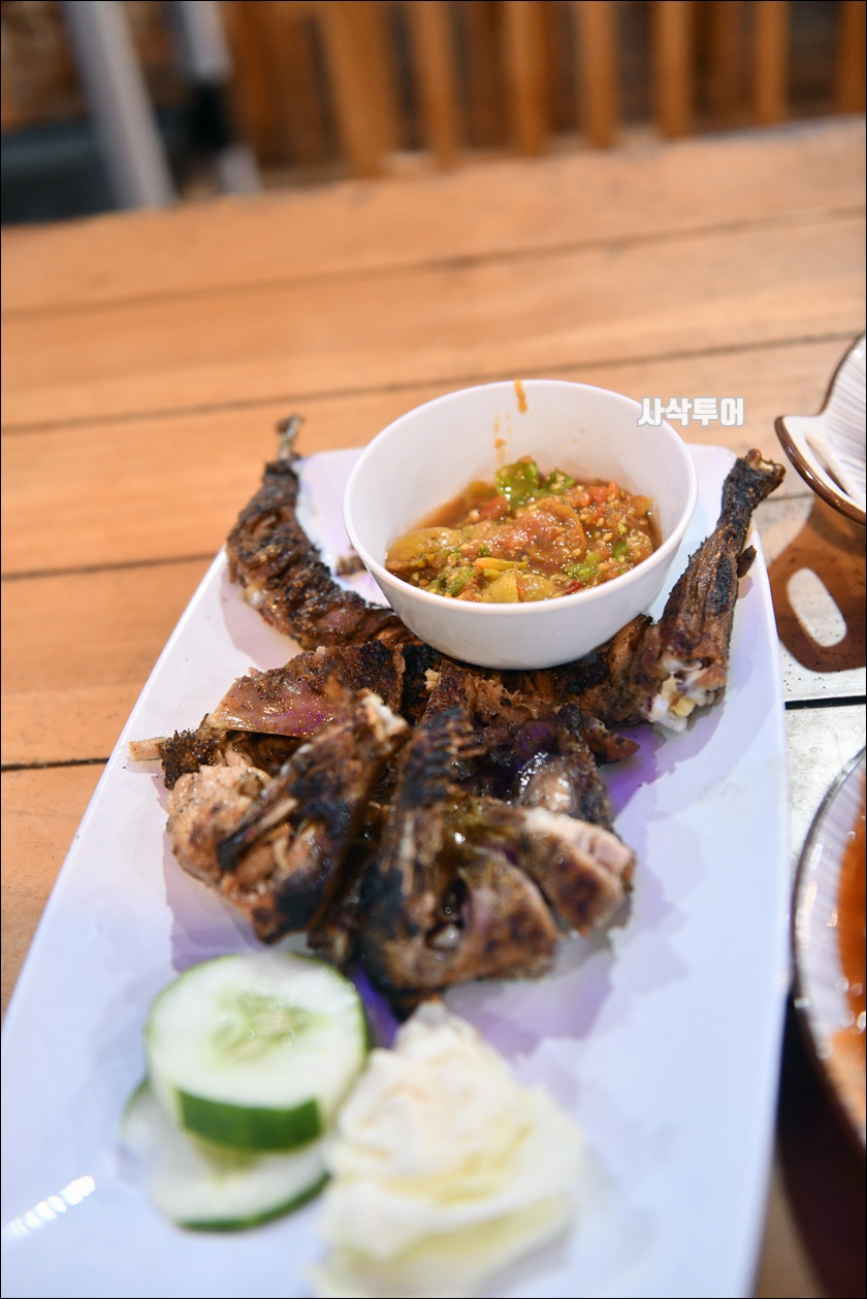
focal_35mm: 38
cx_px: 434
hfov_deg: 35.1
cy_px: 650
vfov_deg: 50.7
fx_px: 1372
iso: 1250
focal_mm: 38
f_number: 2.8
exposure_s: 1/30
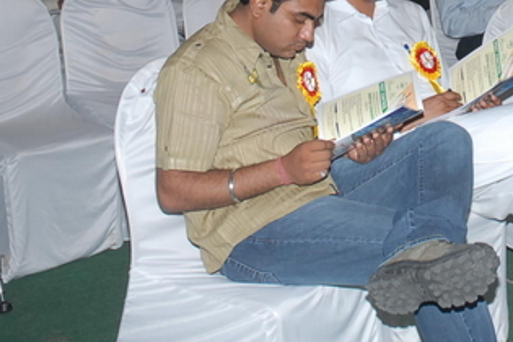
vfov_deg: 15.6
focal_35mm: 84
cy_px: -80
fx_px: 1197
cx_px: 506
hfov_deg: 23.2
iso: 400
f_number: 5.6
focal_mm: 22
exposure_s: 1/125
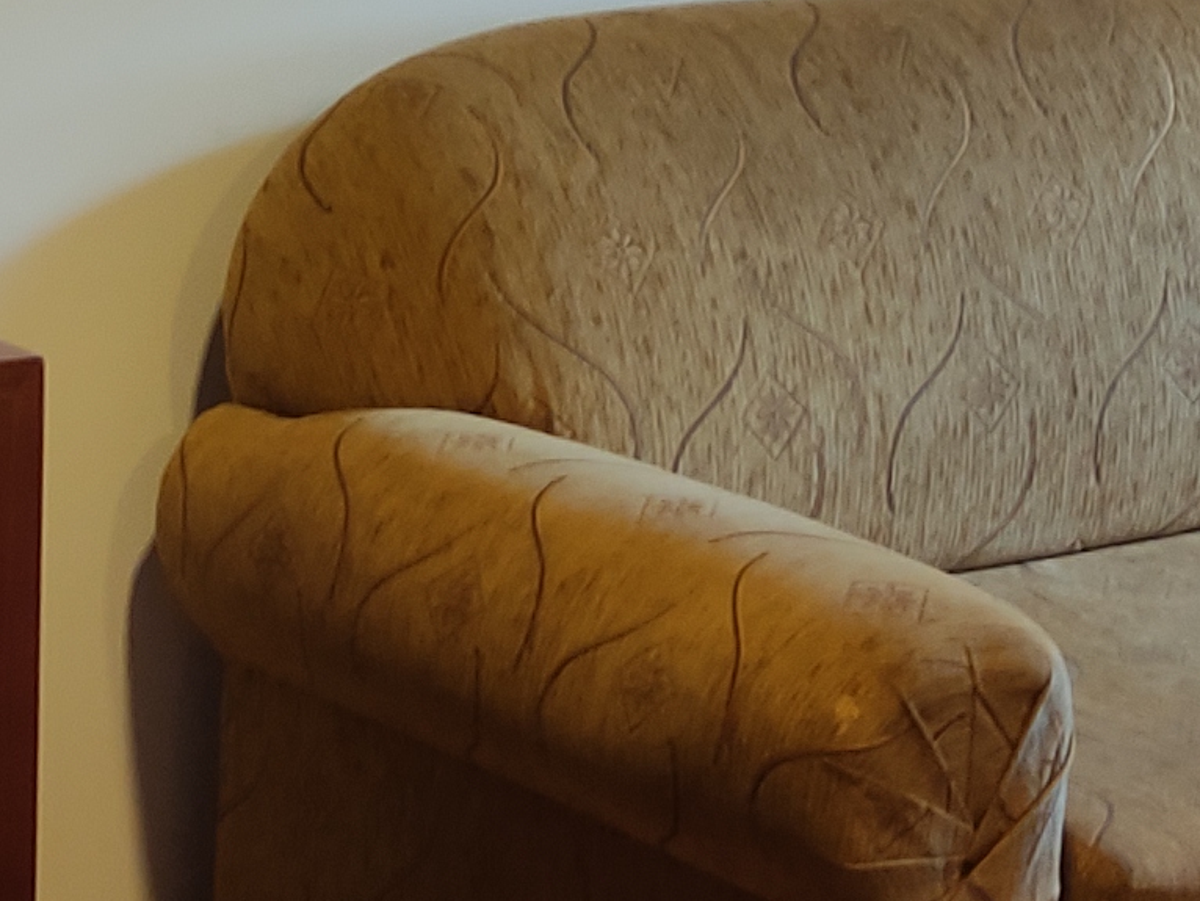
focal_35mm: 151
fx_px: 5236
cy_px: -324
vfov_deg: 9.6
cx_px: 0
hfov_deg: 12.9
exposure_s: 1/33
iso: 376
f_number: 1.89
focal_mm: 5.43
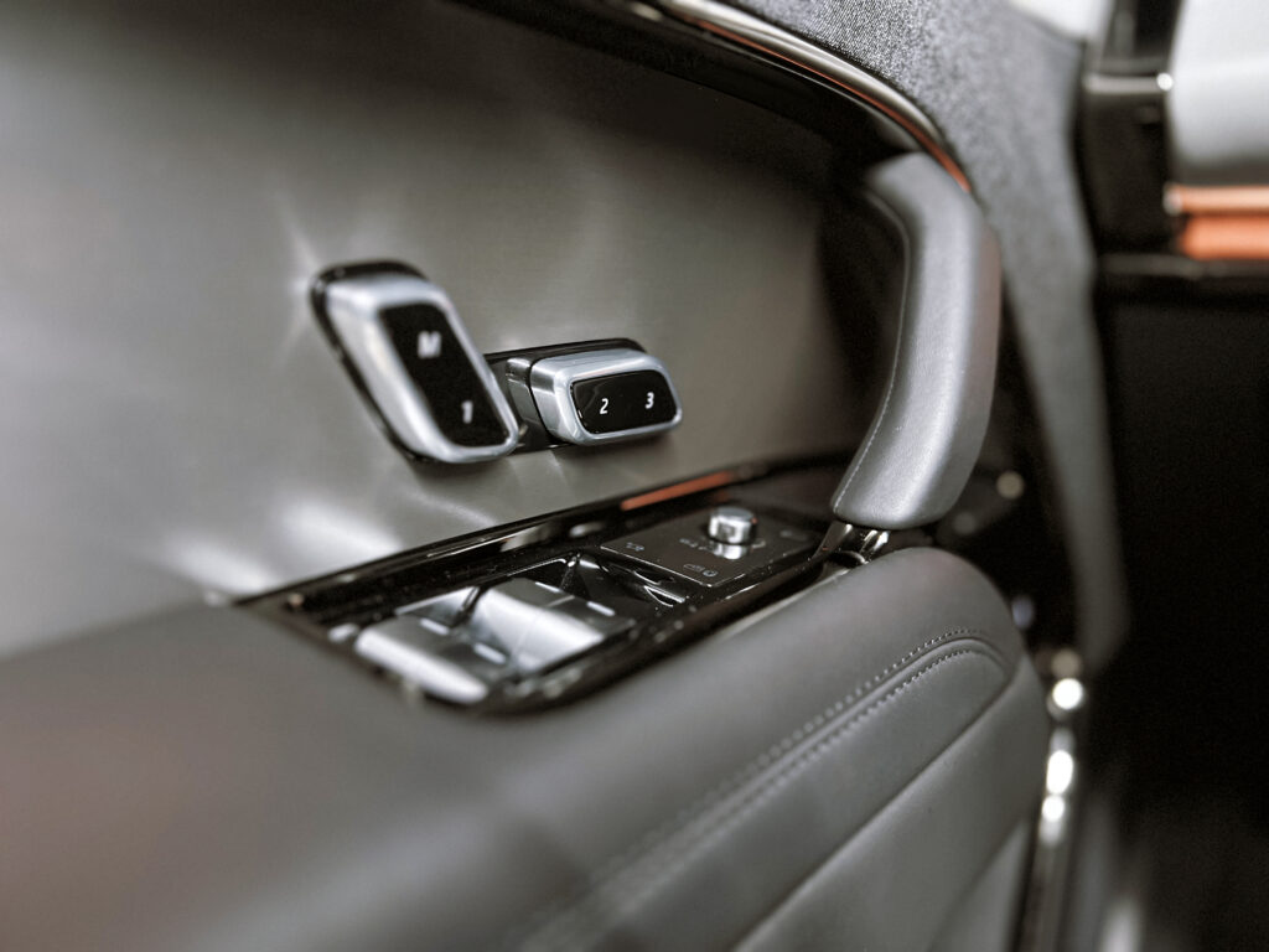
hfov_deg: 67.3
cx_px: 634
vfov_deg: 53.1
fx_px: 953
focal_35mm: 26
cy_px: 476
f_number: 1.5
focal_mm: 5.7
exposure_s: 1/55
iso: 500
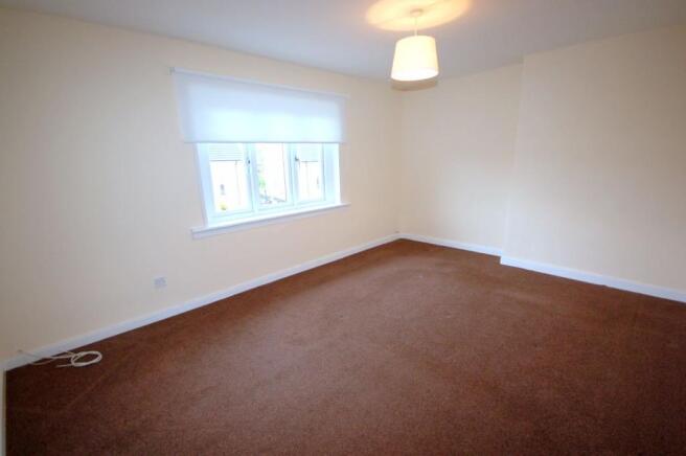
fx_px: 314
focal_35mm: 16
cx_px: 343
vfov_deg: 71.9
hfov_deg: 95.0
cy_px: 228
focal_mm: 11
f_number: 4.2
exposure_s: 1/60
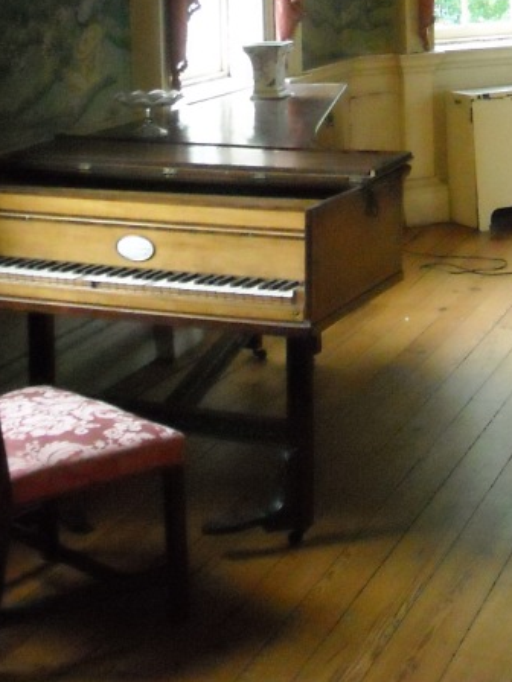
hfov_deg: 18.4
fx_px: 1578
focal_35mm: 80
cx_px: 337
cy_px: -93
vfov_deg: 22.8
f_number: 2.8
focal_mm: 5.7
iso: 800
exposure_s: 1/33
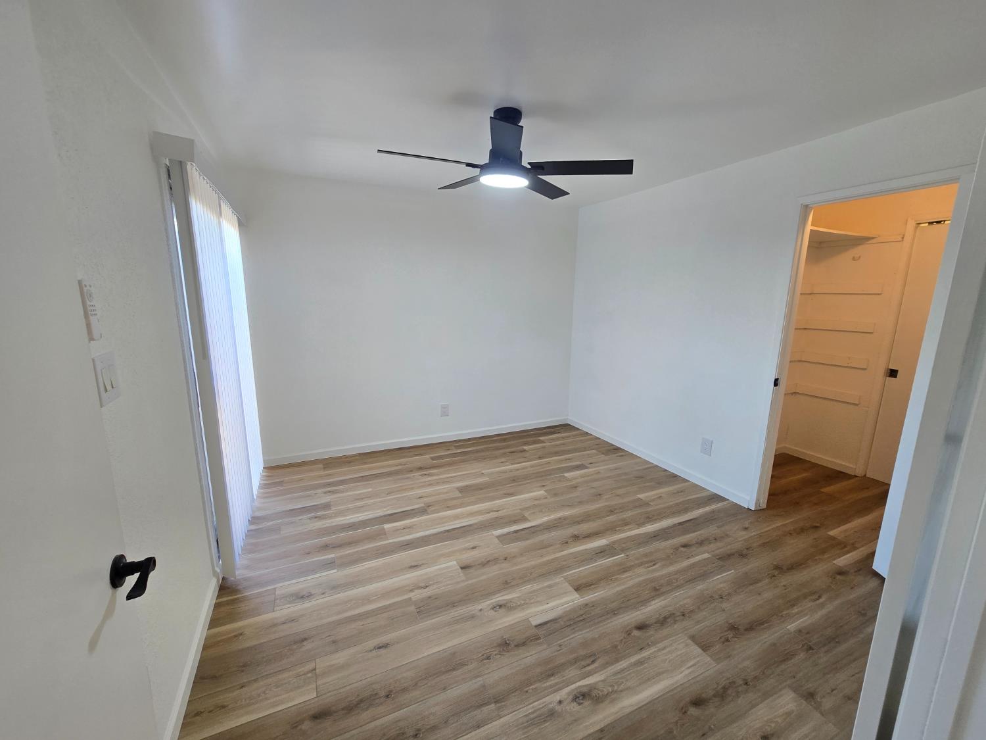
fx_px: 370
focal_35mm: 13
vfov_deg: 89.9
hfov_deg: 106.2
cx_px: 493
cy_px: 370
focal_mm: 2.2
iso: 160
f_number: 2.2
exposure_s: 1/60
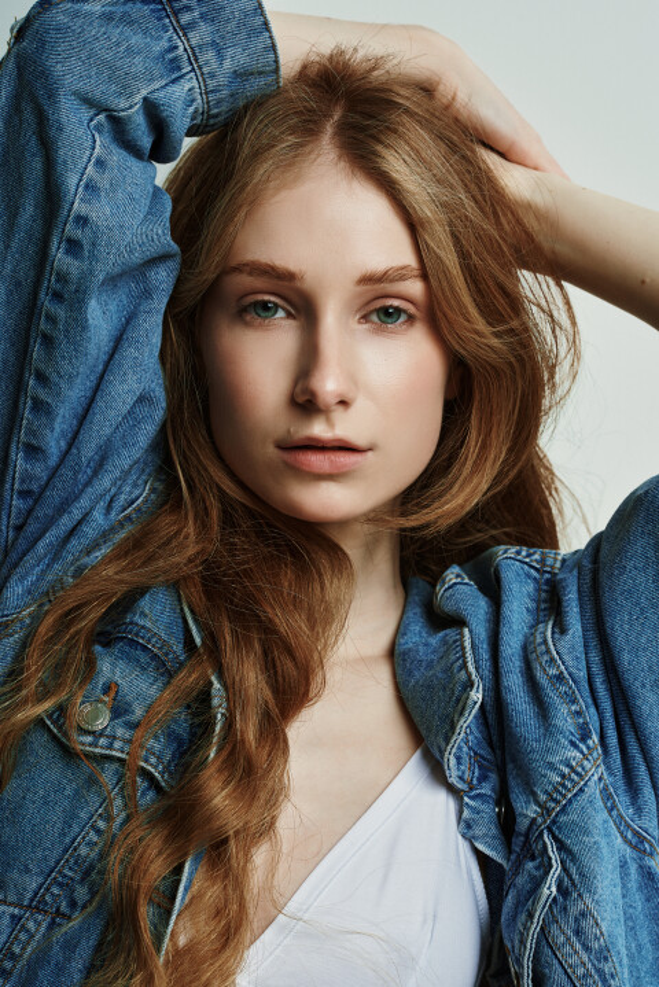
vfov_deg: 23.9
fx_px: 2332
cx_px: 330
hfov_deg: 16.1
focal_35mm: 85
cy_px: 494
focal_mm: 85
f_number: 8
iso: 100
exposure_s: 1/200
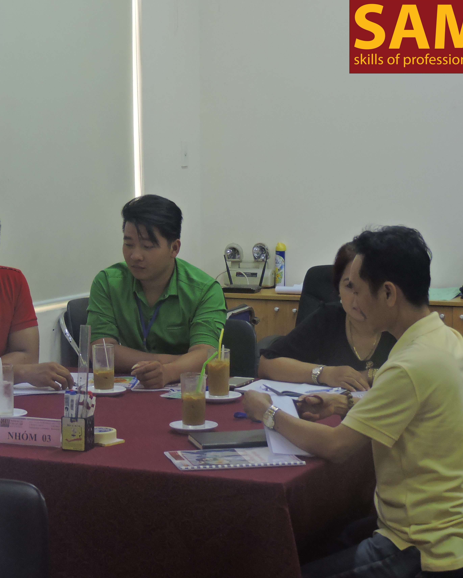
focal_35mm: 92
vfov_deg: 20.8
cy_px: 289
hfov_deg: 16.6
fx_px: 1576
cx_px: 100
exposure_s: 1/30
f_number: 3.9
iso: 400
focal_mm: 12.5
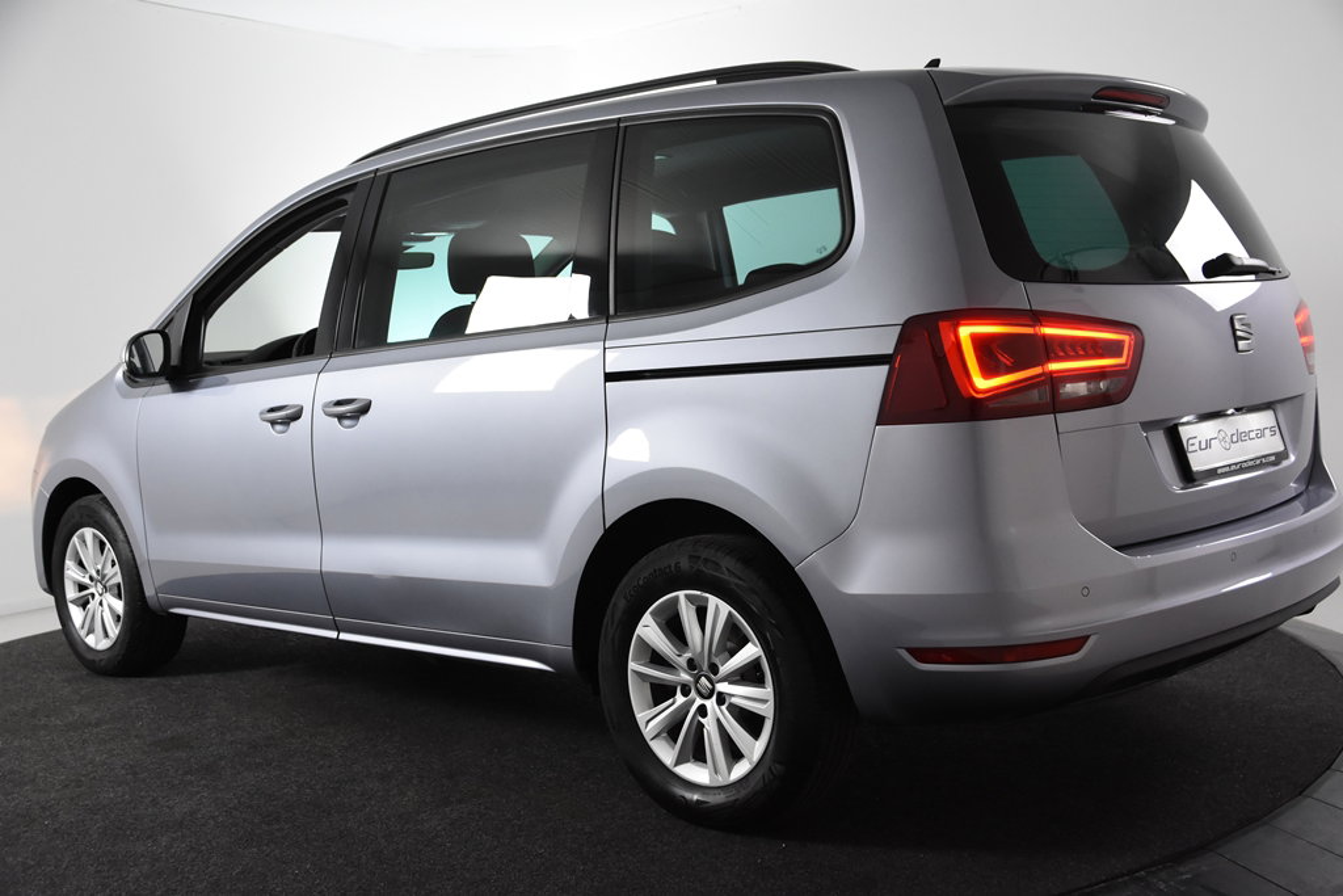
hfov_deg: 46.4
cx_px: 672
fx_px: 1567
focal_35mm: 42
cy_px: 448
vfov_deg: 31.9
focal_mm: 28
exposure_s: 1/100
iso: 1600
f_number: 5
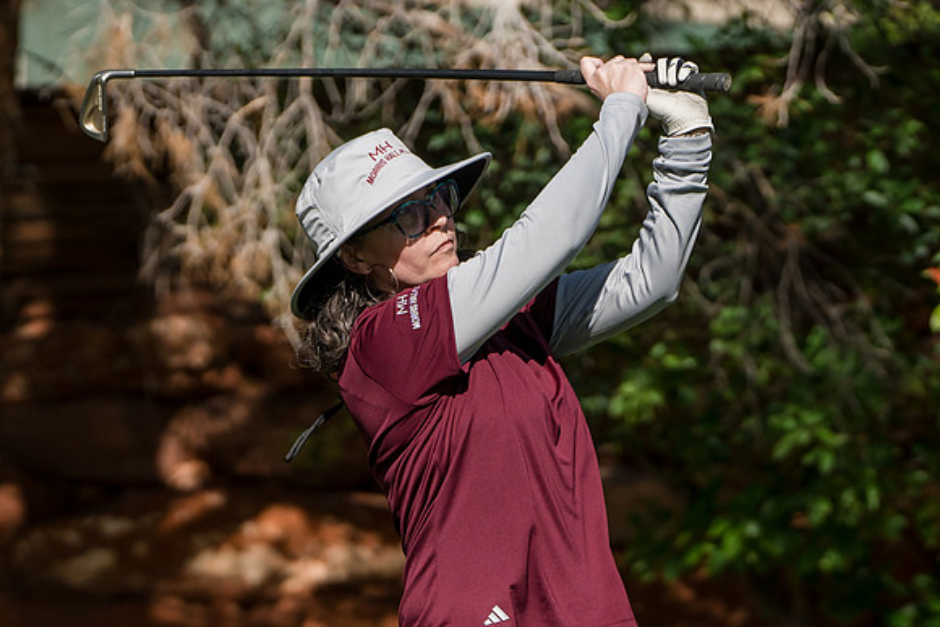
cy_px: 605
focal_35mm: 256
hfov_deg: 8.0
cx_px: 391
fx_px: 6691
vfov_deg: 5.4
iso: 320
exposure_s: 1/8000
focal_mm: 114
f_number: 2.8
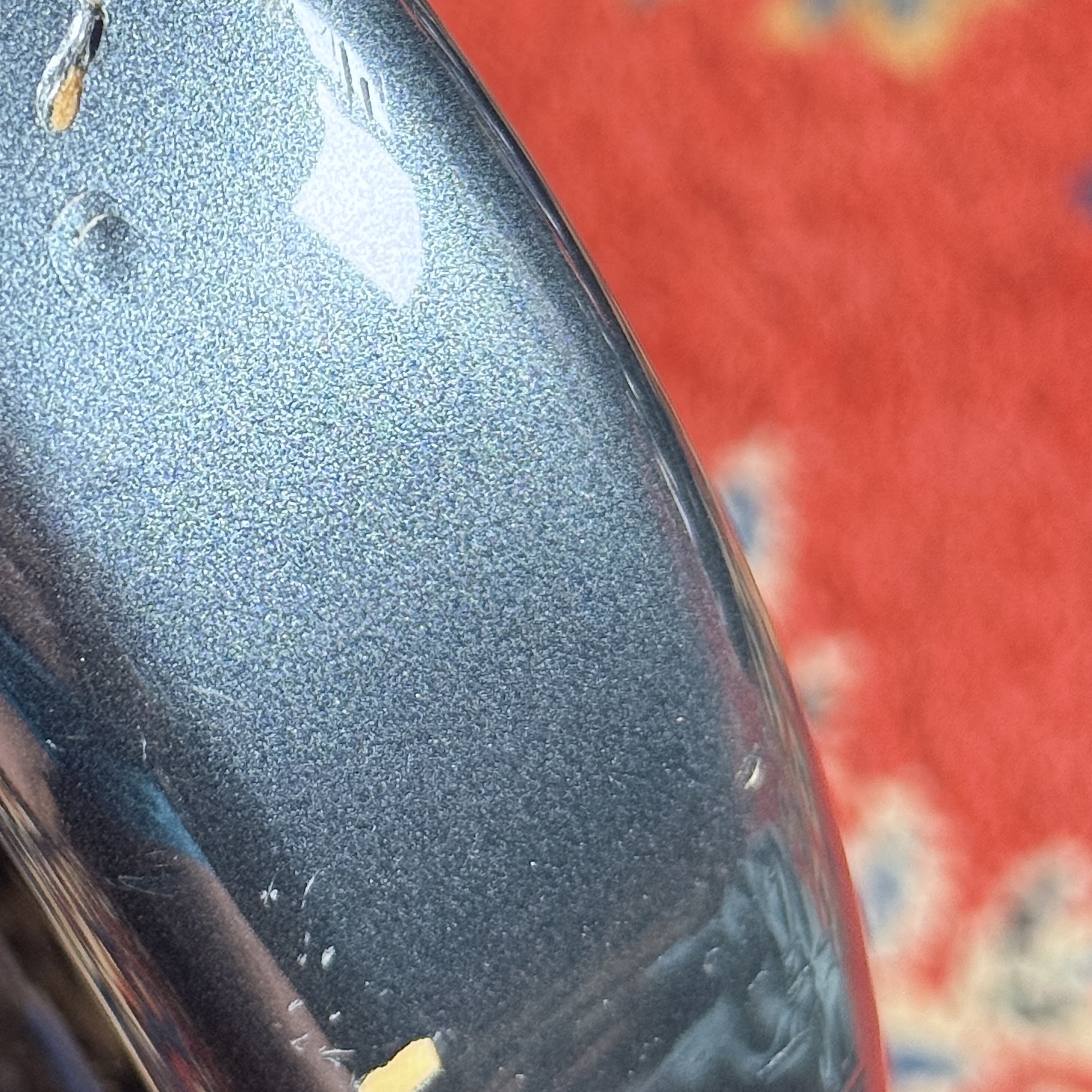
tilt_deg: -57.1
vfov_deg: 14.8
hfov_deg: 14.6
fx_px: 4176
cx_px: -10
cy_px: 189
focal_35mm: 117
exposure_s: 1/60
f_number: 1.78
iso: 160
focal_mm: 6.76
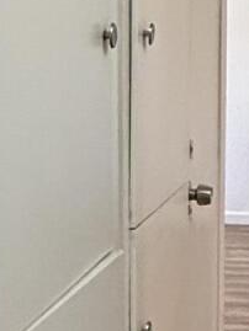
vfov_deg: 18.9
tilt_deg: -9.2
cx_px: 323
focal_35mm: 104
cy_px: 178
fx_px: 997
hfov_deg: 13.7
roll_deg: -2.4
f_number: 2.2
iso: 320
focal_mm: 2.22
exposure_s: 1/120
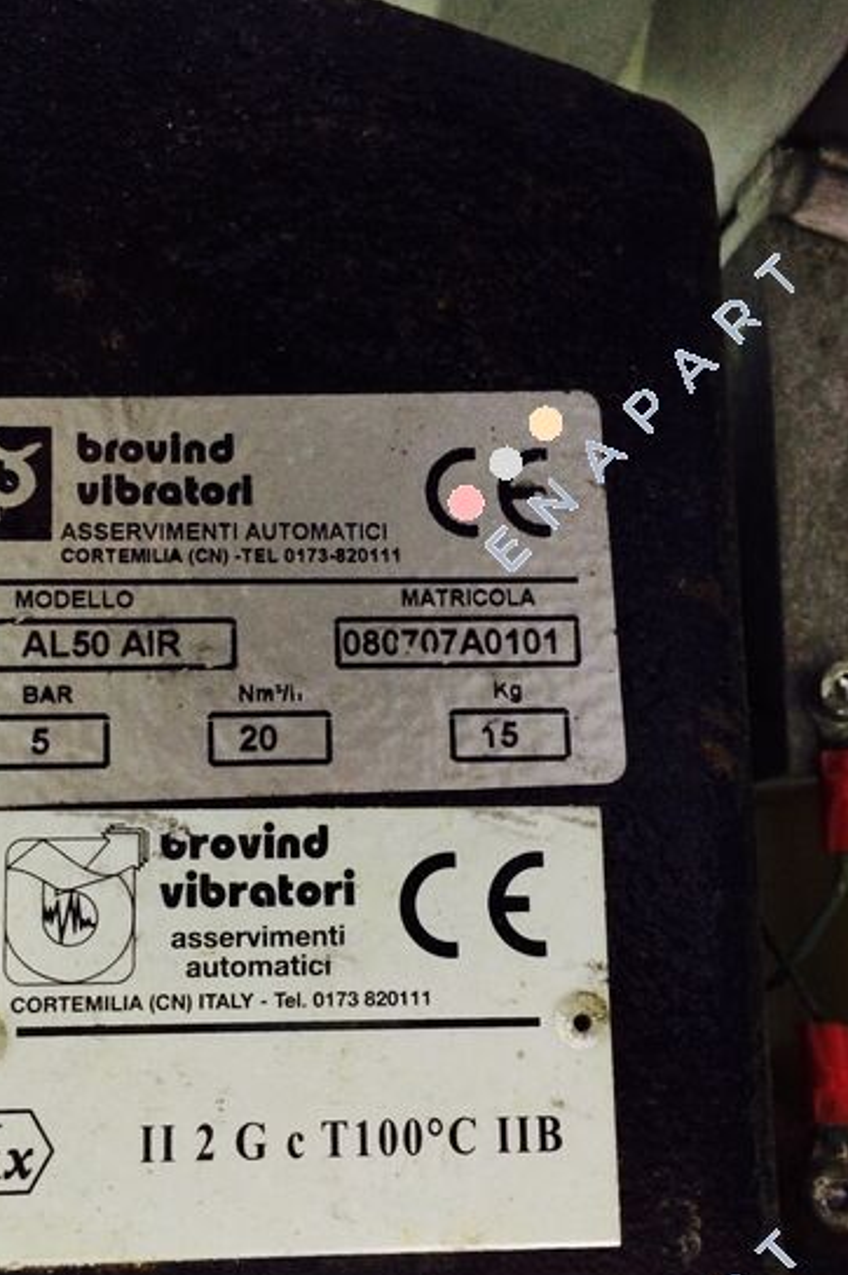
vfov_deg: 51.7
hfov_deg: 35.7
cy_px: 742
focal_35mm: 37
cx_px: 312
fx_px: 1309
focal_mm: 4.15
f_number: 2.2
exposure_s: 1/15
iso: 320
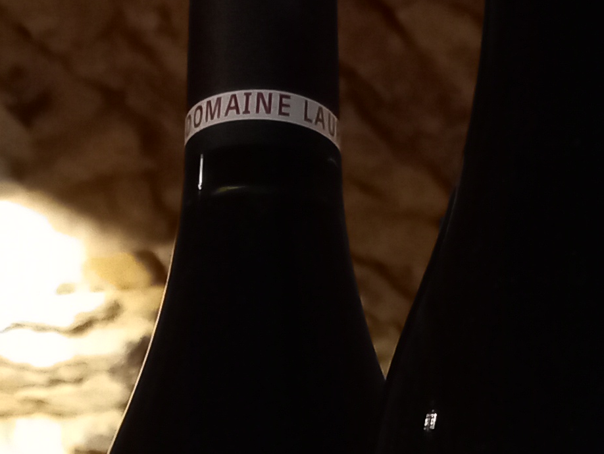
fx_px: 2094
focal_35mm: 120
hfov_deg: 16.4
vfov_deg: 11.8
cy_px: 669
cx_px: 307
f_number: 1.8
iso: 500
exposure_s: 1/20
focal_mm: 4
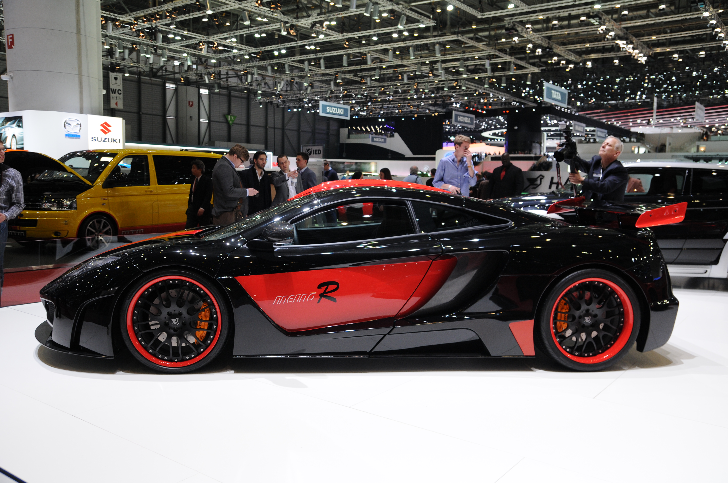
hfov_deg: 62.0
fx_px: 606
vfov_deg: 43.5
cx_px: 364
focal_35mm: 30
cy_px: 242
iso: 400
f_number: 5.6
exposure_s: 1/125
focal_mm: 20
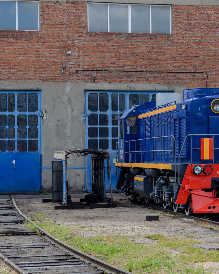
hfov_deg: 13.7
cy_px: 136
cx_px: 203
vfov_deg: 17.3
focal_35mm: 111
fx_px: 899
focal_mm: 78
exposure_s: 1/250
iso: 200
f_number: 7.1
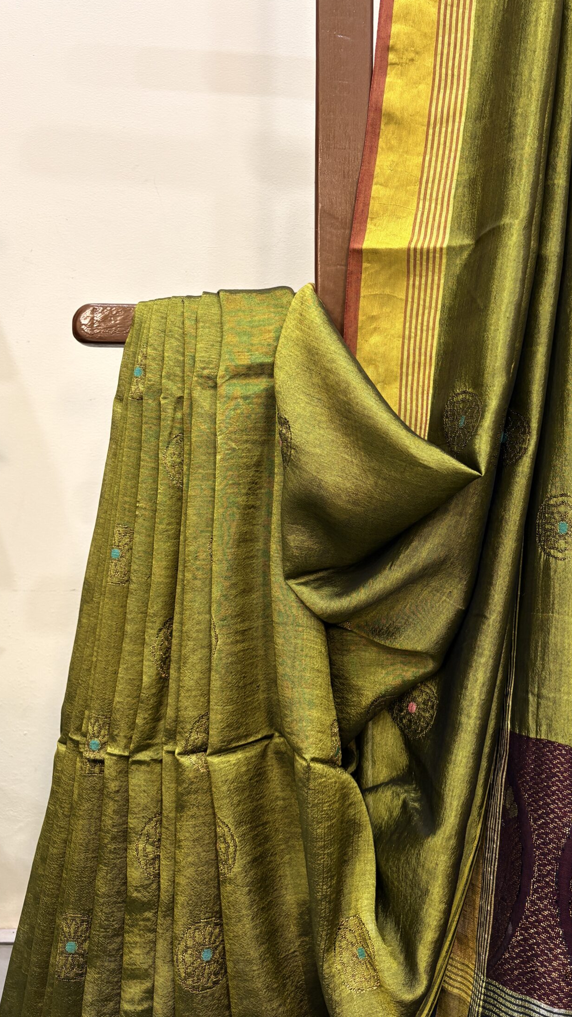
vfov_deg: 59.3
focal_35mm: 33
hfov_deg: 35.2
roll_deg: -0.6
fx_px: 890
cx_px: 393
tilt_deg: -0.9
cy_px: 446
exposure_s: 1/50
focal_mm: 5.96
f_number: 1.6
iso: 160
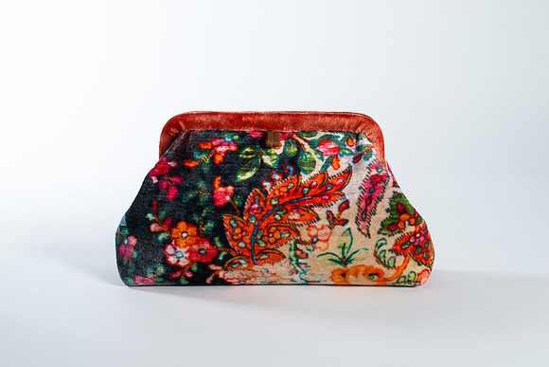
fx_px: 763
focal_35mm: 50
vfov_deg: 27.0
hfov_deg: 39.6
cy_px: 184
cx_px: 274
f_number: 6.3
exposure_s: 1/200
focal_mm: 50
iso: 200
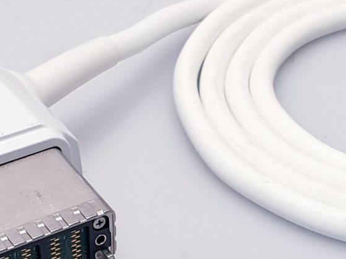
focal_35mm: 119
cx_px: 223
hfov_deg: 16.5
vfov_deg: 12.0
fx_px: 1189
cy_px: 347
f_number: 2.4
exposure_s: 1/100
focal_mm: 4.3
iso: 80
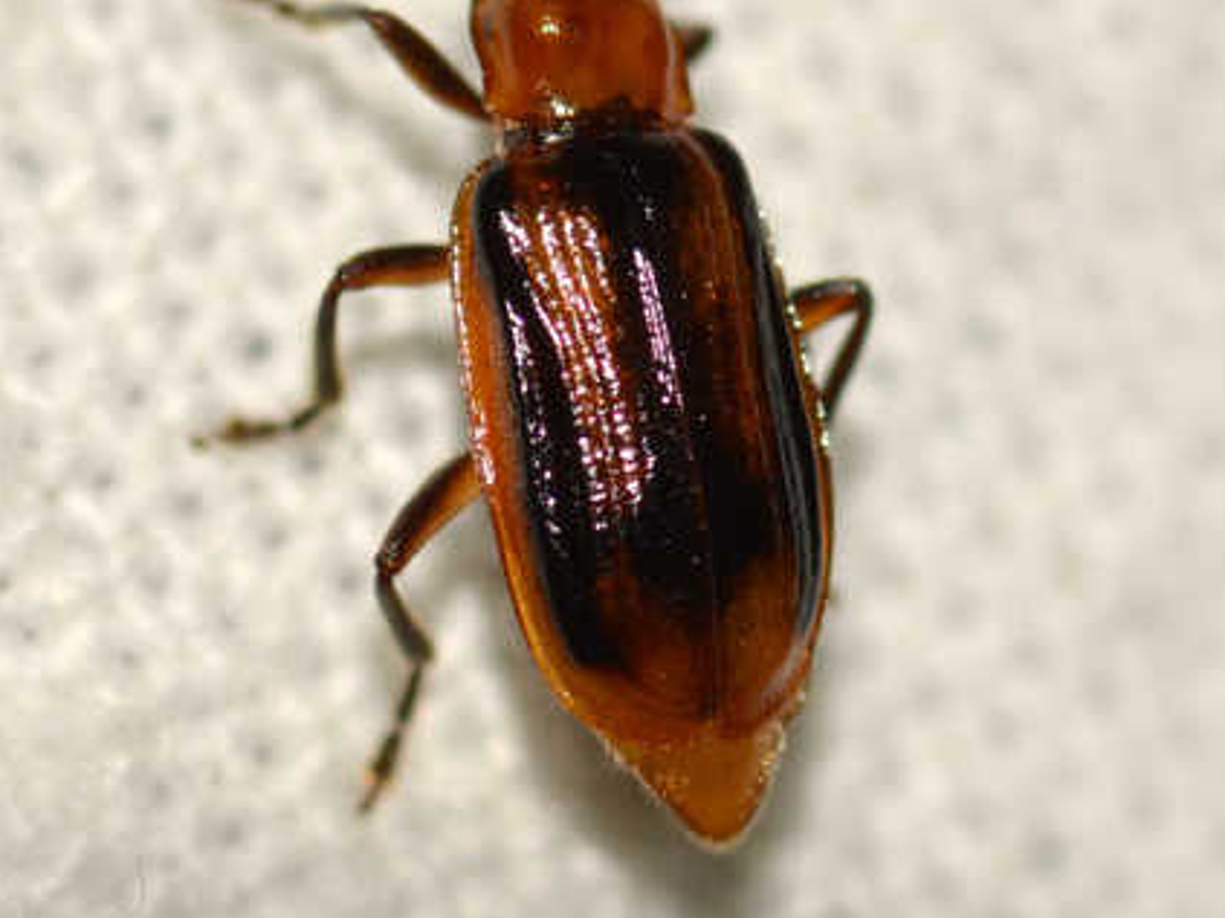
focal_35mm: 218
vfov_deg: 6.8
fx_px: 7712
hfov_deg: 9.1
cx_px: 611
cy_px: 136
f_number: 18
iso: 100
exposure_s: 1/200
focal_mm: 100
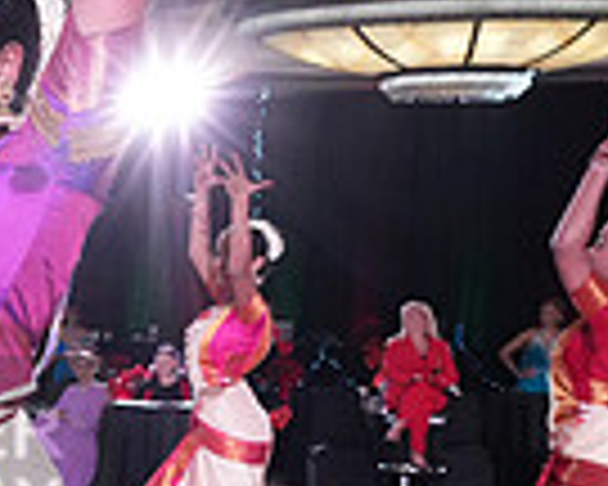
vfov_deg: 15.6
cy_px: 475
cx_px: -374
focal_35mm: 97
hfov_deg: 17.3
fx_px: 1745
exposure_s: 1/320
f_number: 5.6
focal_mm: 24
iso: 5000
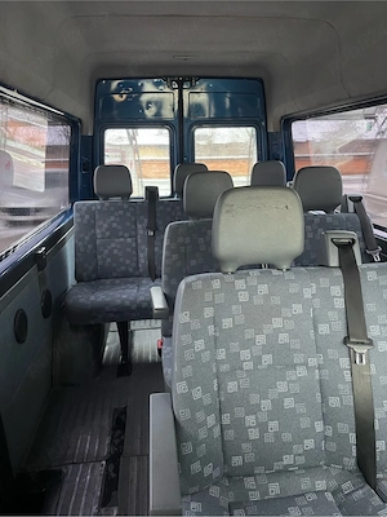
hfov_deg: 53.1
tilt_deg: -14.5
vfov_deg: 67.3
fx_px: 388
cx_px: 194
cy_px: 258
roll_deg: +1.7
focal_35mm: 26
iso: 640
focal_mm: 4.2
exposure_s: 1/33
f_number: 1.6
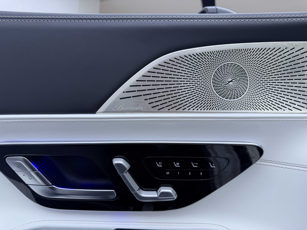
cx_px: 154
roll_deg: -1.9
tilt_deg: +3.7
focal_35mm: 24
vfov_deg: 56.8
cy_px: 115
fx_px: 213
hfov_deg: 71.6
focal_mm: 6.76
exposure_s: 1/100
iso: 64
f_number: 1.78
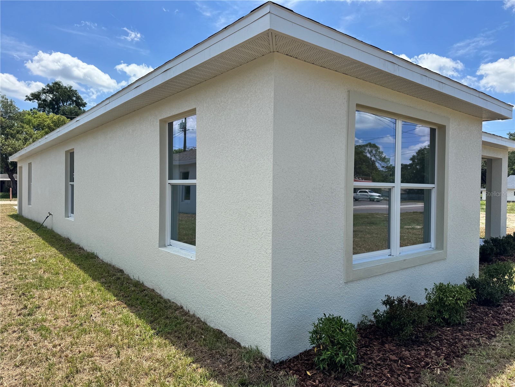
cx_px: 258
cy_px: 194
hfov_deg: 71.6
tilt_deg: -1.1
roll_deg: -0.6
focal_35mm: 24
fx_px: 357
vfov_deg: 56.8
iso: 80
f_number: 1.78
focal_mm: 6.76
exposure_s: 1/3247
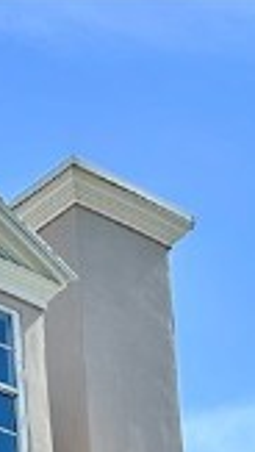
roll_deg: +5.6
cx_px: 247
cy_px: 1057
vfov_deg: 11.2
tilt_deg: +9.8
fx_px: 1966
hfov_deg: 7.4
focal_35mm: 164
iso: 80
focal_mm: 6.86
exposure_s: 1/2660
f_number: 1.78
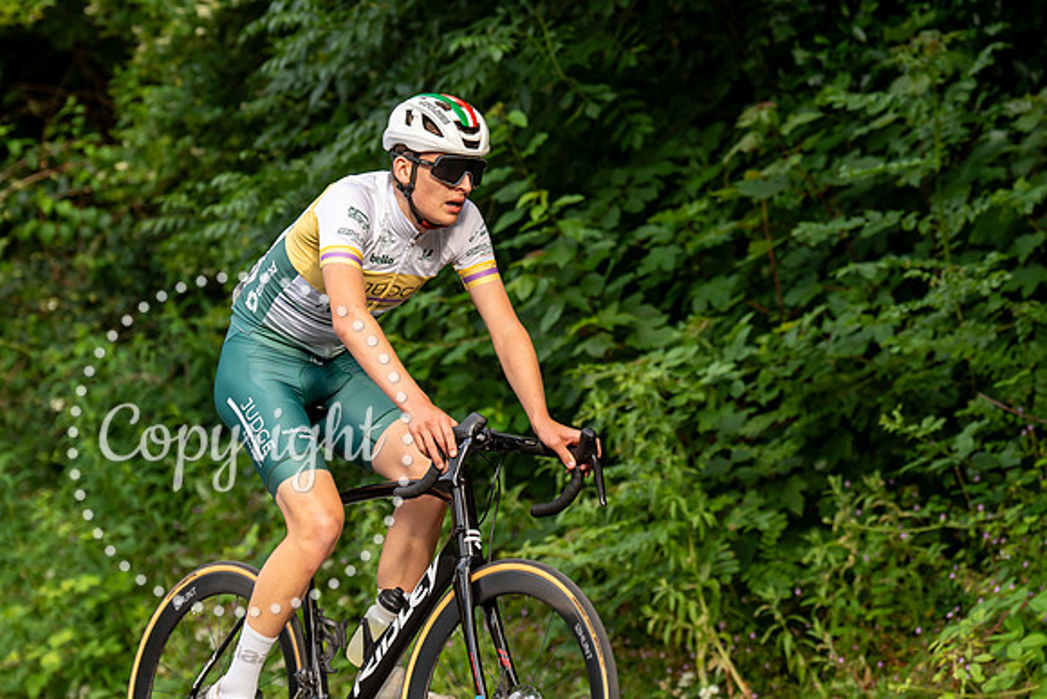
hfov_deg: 11.7
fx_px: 5089
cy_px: 194
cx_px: 368
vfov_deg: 7.8
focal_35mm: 175
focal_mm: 121
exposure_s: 1/800
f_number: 3.5
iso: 400
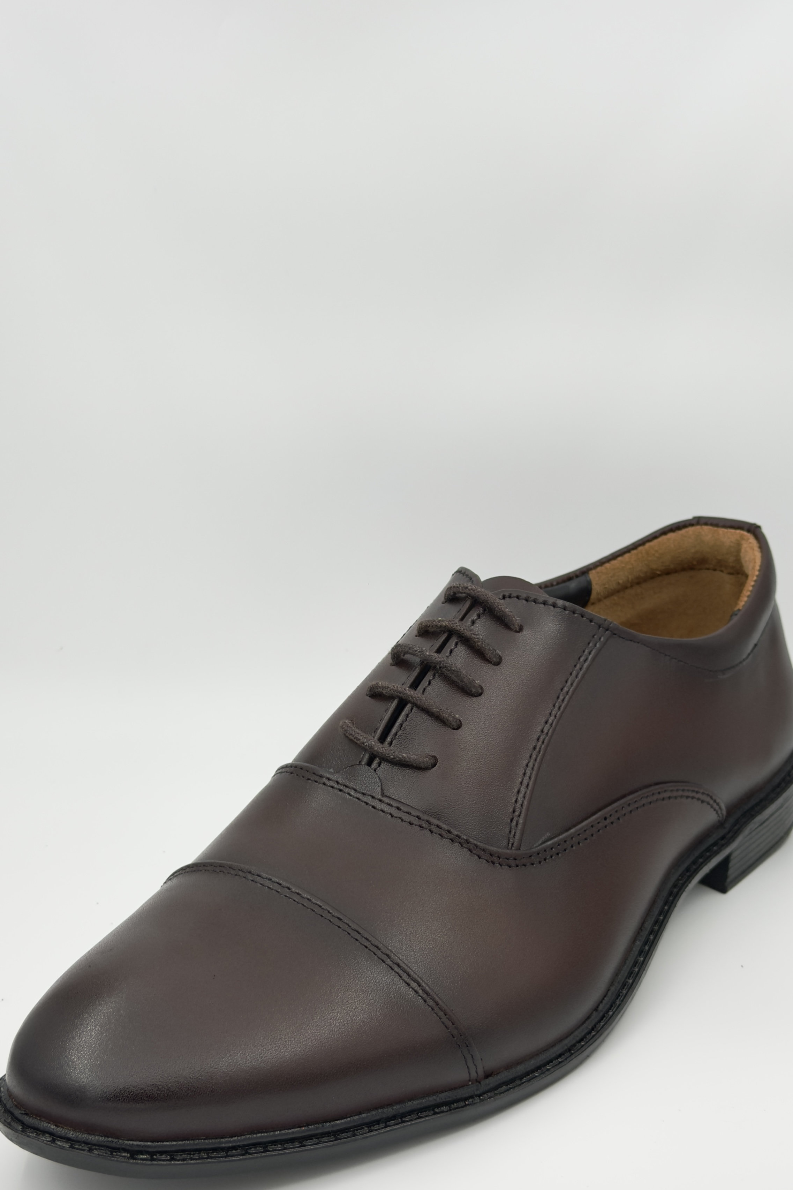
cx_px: 405
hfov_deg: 23.0
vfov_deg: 33.9
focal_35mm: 59
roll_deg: -0.7
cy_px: 669
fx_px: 1950
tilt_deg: -20.8
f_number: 1.78
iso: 64
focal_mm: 6.76
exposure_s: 1/1353
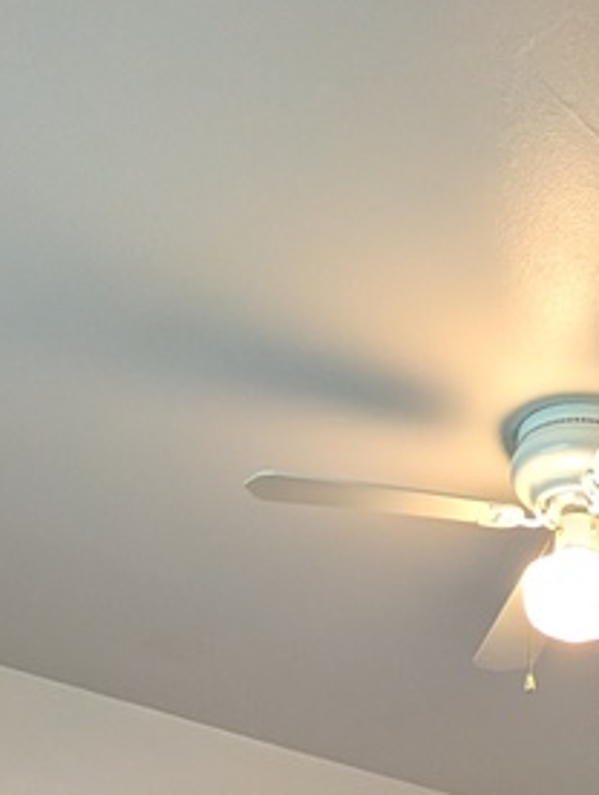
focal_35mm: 47
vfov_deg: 29.1
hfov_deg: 28.9
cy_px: 1126
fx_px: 1081
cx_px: 606
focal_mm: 2.02
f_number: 1.7
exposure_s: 1/120
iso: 315
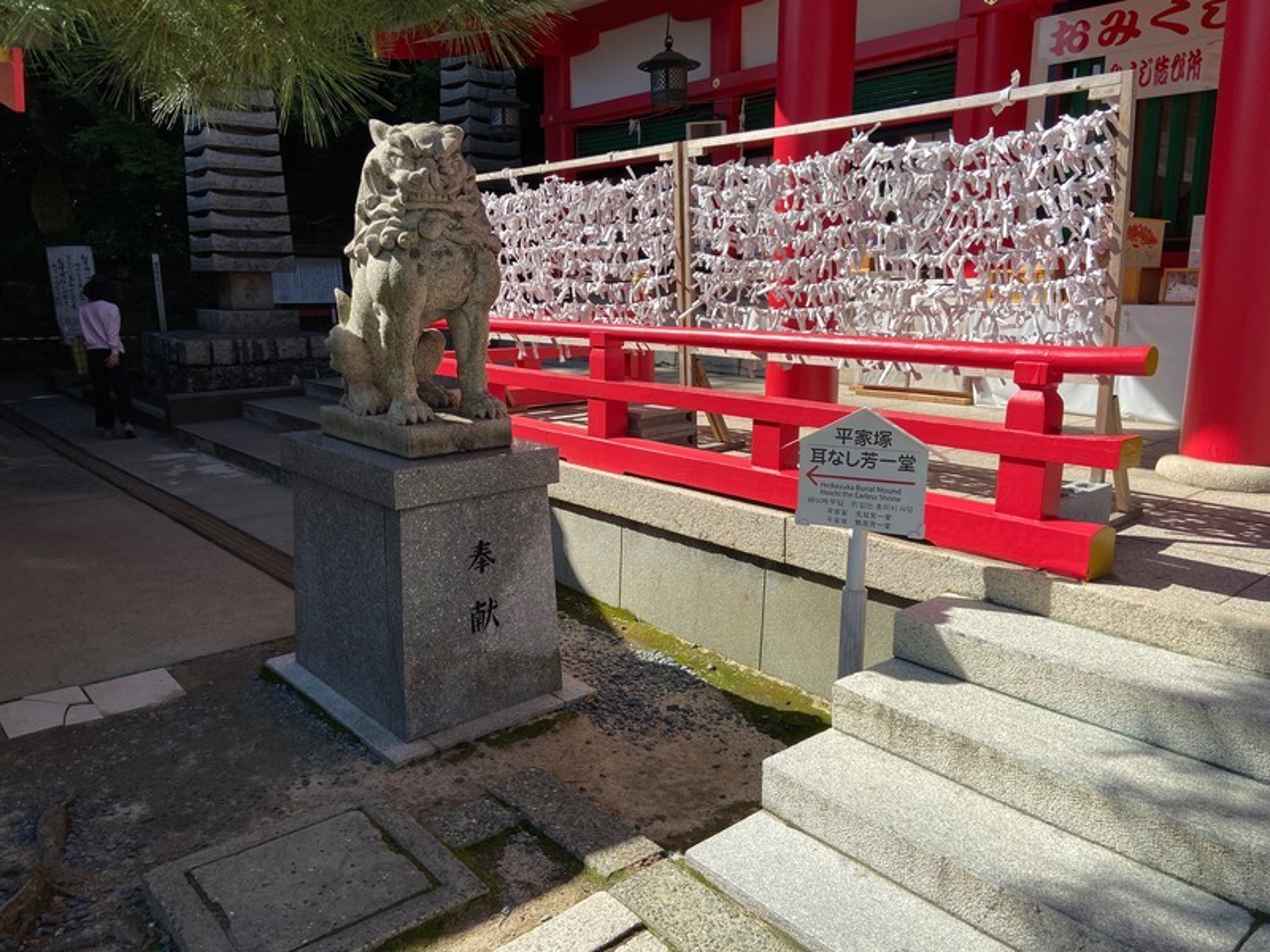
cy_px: 476
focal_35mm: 26
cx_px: 635
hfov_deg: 67.3
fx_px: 954
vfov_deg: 53.1
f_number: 1.8
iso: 32
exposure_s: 1/1931
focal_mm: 4.25
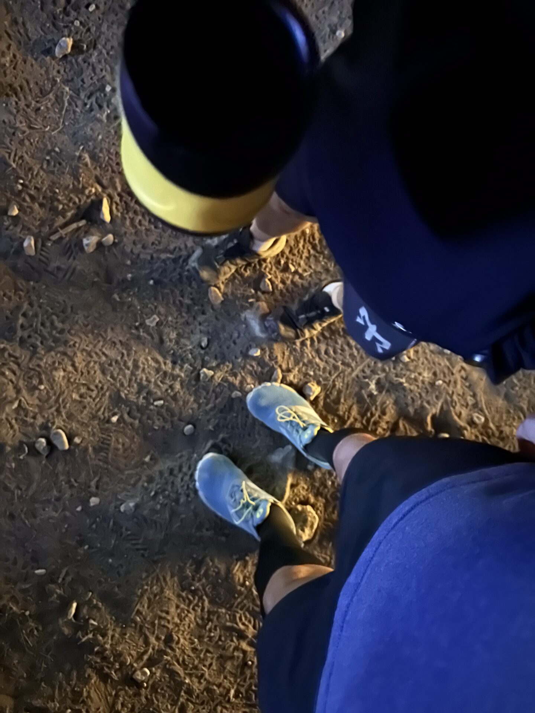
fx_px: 495
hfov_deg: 56.8
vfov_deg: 71.6
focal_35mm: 24
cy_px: 356
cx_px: 268
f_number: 1.78
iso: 12500
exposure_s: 1/5
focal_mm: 6.86
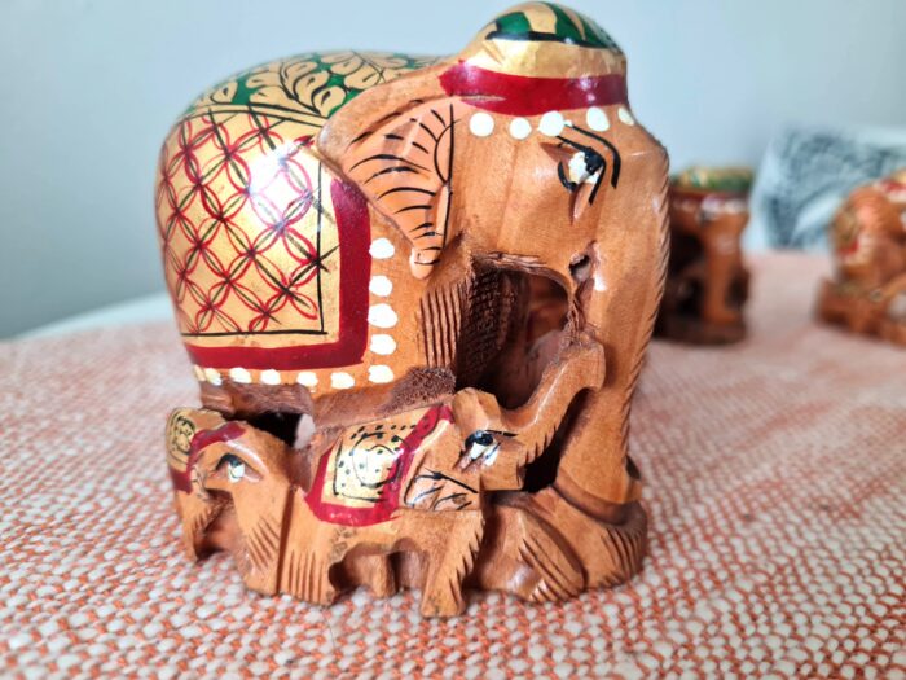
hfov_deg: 67.3
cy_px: 340
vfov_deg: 53.1
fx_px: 680
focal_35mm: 26
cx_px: 453
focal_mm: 5.4
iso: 200
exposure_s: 1/40
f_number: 1.8
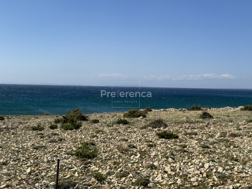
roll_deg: -1.6
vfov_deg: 30.3
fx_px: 349
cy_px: 94
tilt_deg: -0.2
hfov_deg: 39.7
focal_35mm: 48
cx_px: 126
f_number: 1.78
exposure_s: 1/7092
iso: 64
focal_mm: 6.76
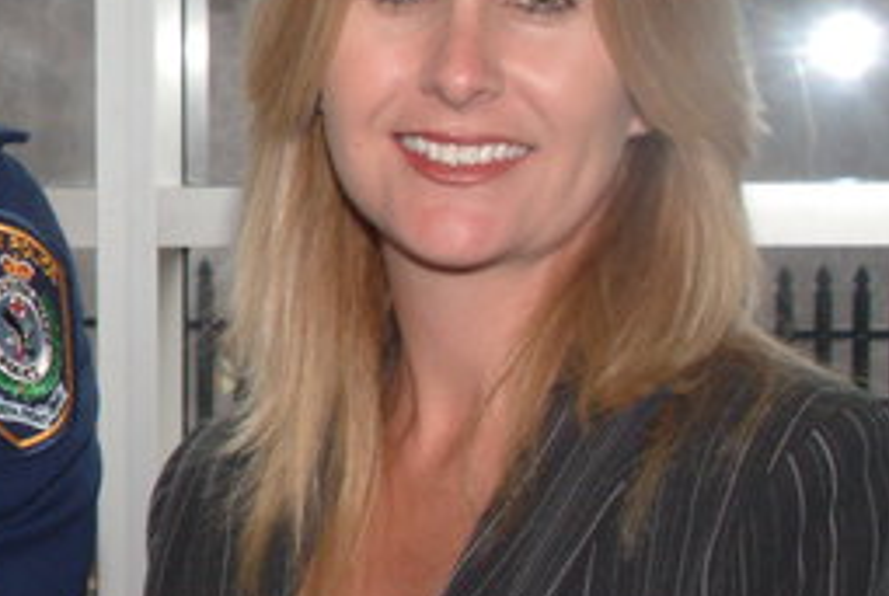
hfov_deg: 13.5
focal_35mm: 141
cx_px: -540
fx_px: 3488
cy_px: 249
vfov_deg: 9.8
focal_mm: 24
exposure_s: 1/125
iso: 400
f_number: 8
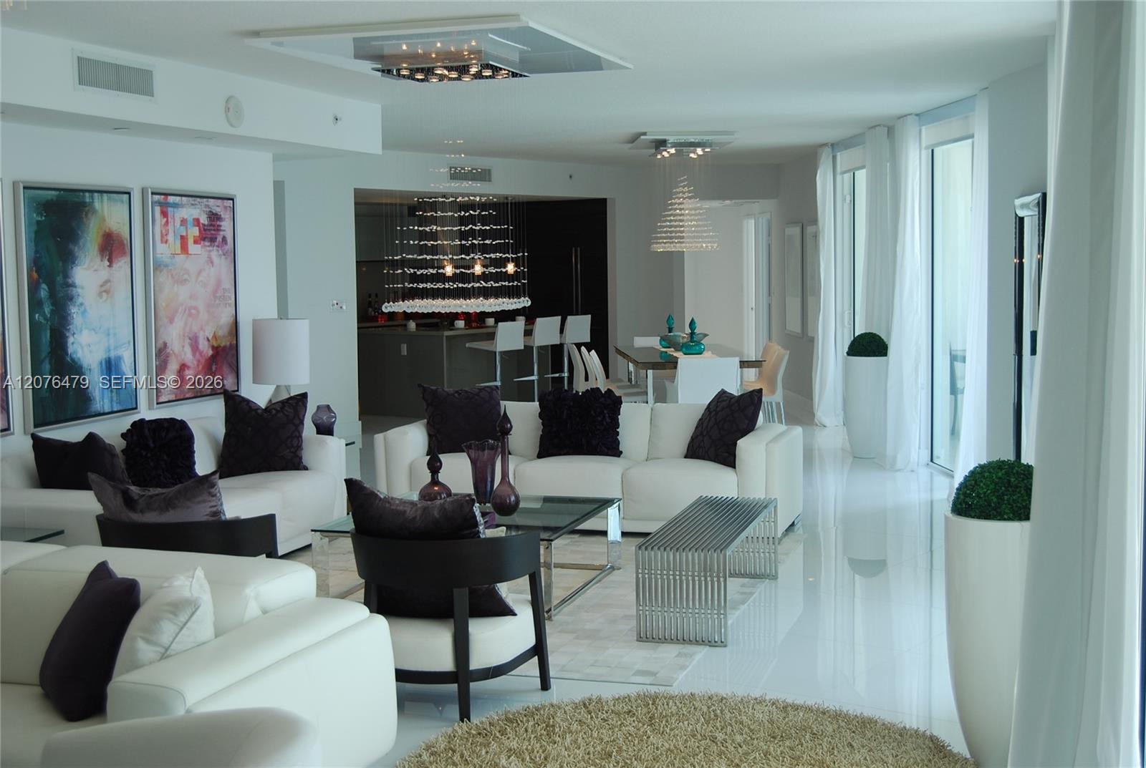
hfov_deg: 42.3
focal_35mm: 46
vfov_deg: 29.1
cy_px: 384
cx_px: 573
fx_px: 1483
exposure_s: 1/100
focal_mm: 31
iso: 200
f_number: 5
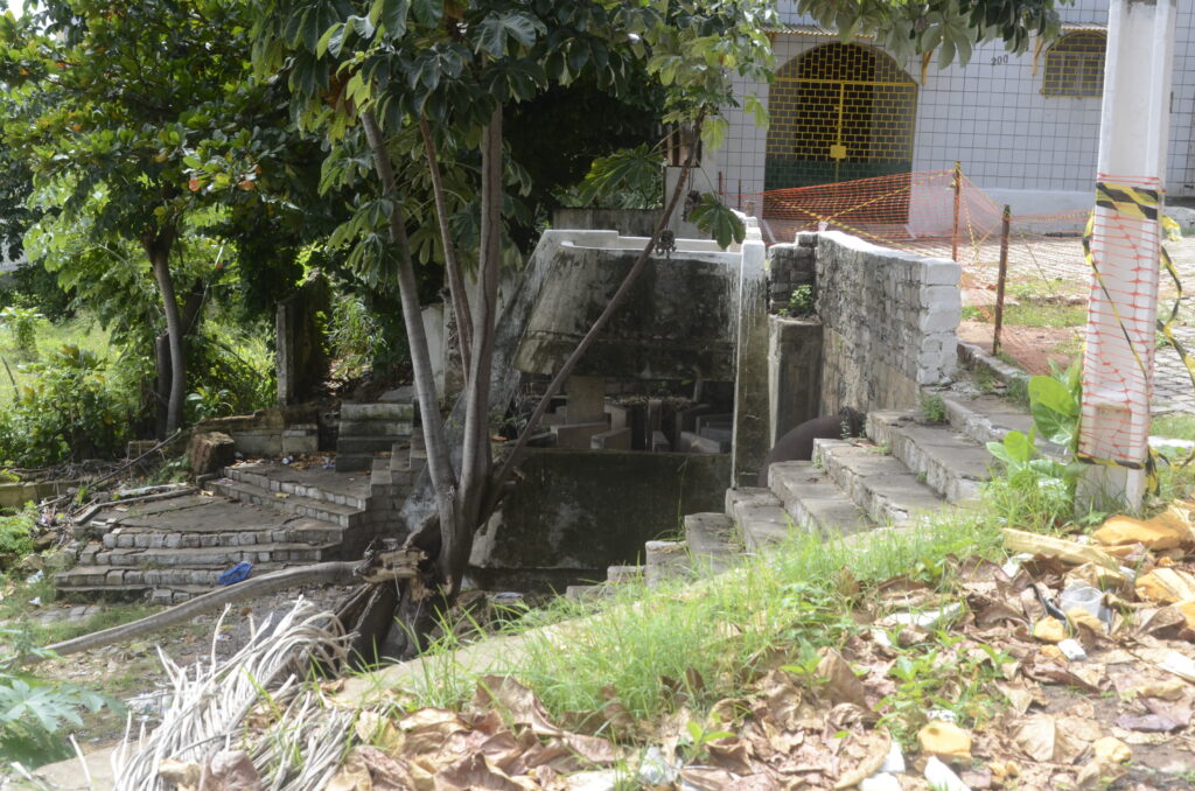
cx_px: 598
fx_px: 1292
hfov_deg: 49.6
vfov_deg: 34.1
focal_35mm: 39
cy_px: 396
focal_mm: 26
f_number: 11
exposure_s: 1/250
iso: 500
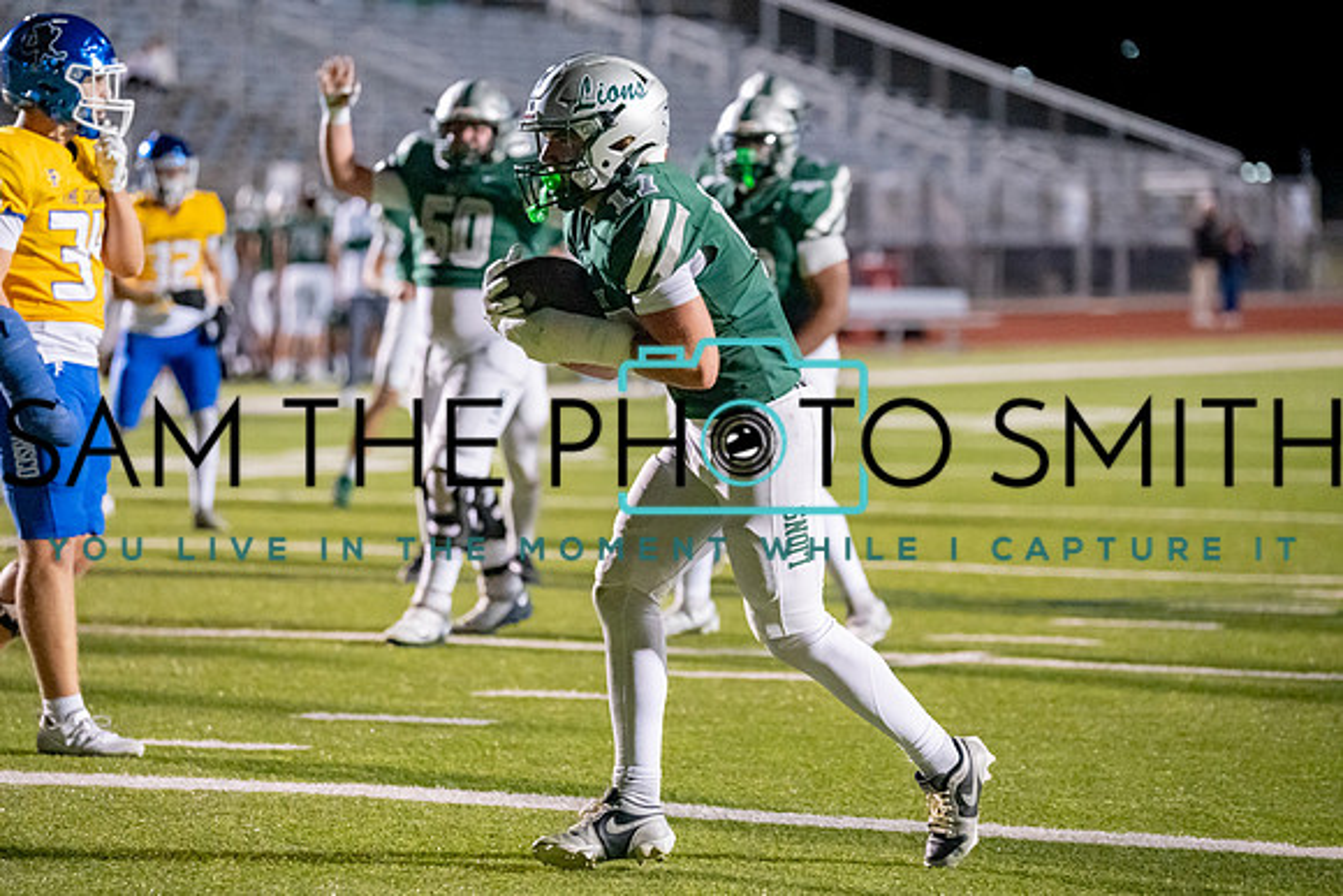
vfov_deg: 9.0
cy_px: 459
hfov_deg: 13.4
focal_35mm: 153
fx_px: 5710
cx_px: 637
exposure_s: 1/1000
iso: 10000
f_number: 2.8
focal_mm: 136
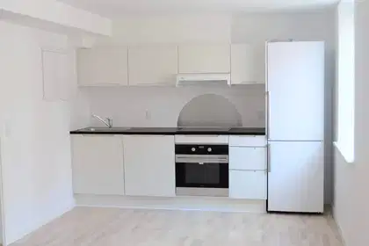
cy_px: 123
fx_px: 502
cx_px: 184
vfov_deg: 27.5
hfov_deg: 40.3
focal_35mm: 49
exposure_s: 1/60
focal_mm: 32
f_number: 4.5
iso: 400
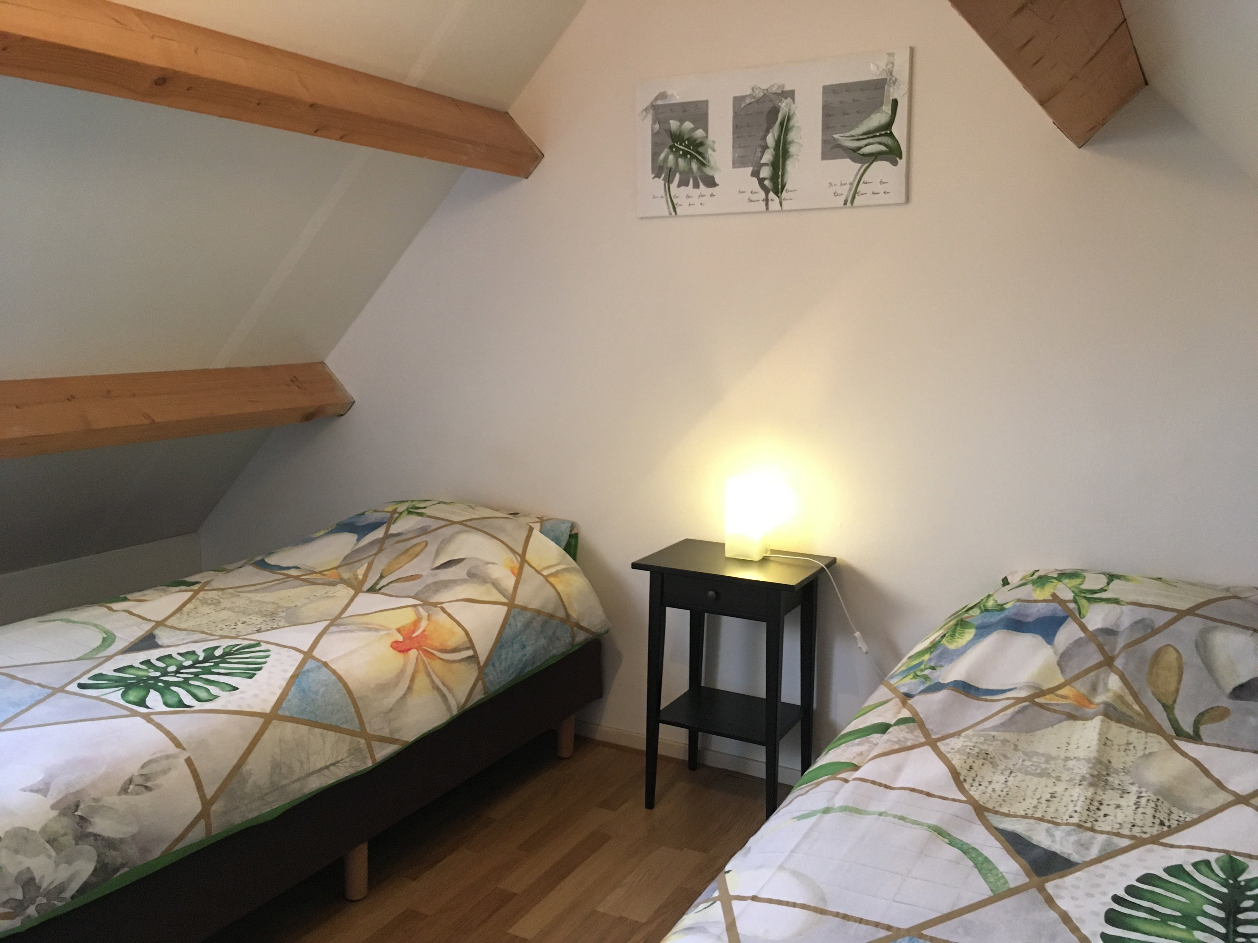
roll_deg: -0.5
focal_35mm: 29
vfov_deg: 48.2
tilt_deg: -9.3
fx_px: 1054
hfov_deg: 61.7
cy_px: 472
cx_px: 629
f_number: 2.2
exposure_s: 1/20
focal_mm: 4.15
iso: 200
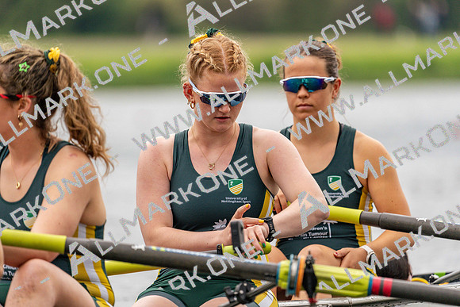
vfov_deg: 2.6
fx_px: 6837
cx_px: 230
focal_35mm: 535
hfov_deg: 3.9
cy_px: 154
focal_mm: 535
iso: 640
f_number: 6.3
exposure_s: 1/1250
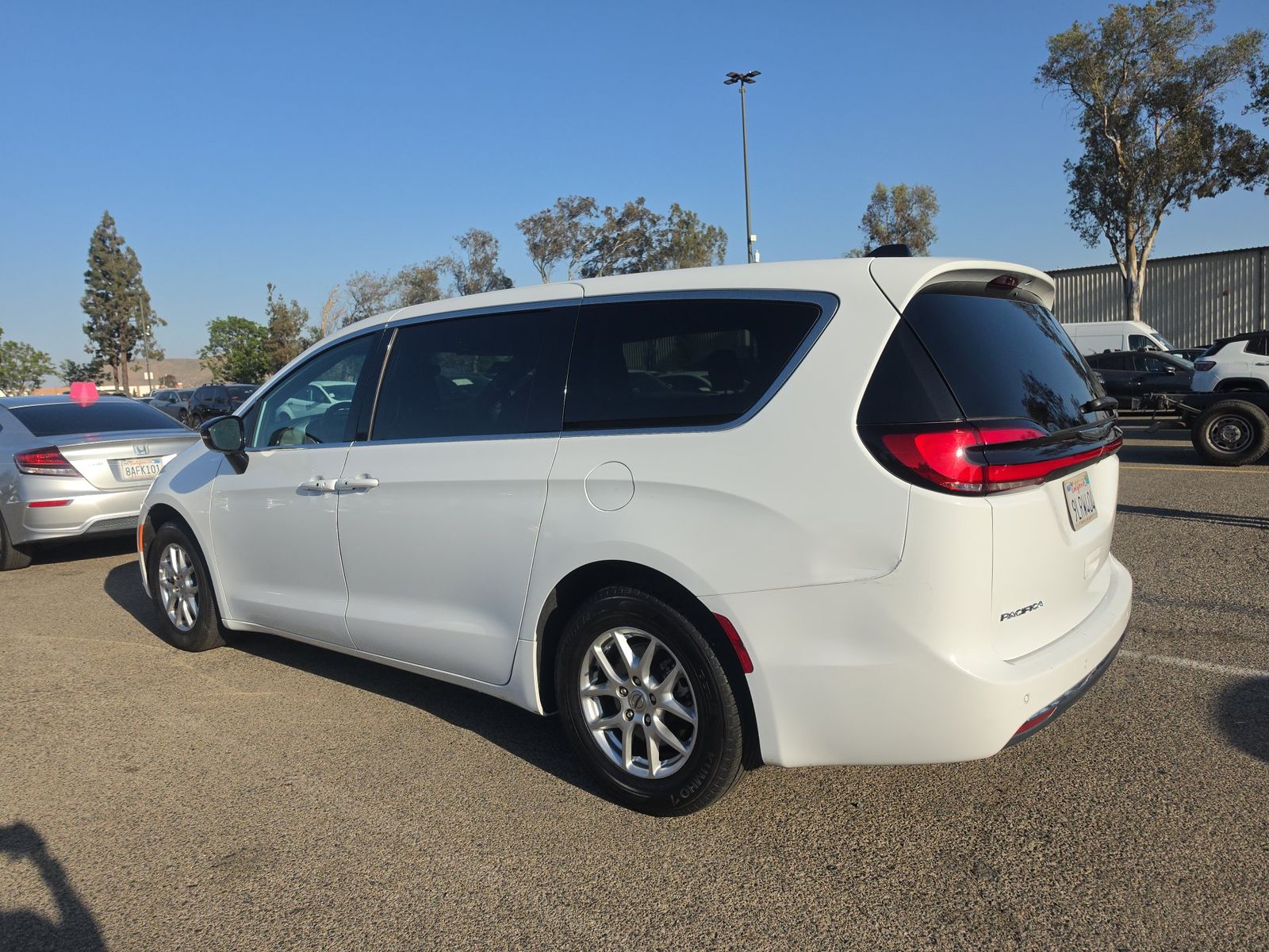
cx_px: 634
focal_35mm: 23
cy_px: 476
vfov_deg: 58.9
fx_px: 843
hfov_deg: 73.9
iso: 65
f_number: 1.4
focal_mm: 6.5
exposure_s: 1/7940
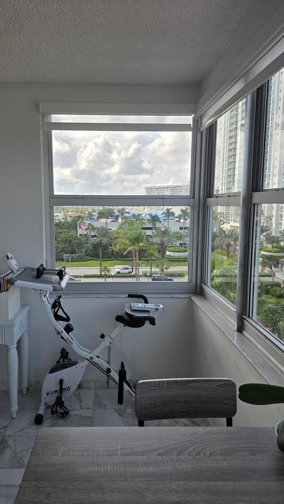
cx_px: 110
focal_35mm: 26
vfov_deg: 71.9
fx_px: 348
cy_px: 247
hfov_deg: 44.1
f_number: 1.7
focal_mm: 6.25
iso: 80
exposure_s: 1/2169
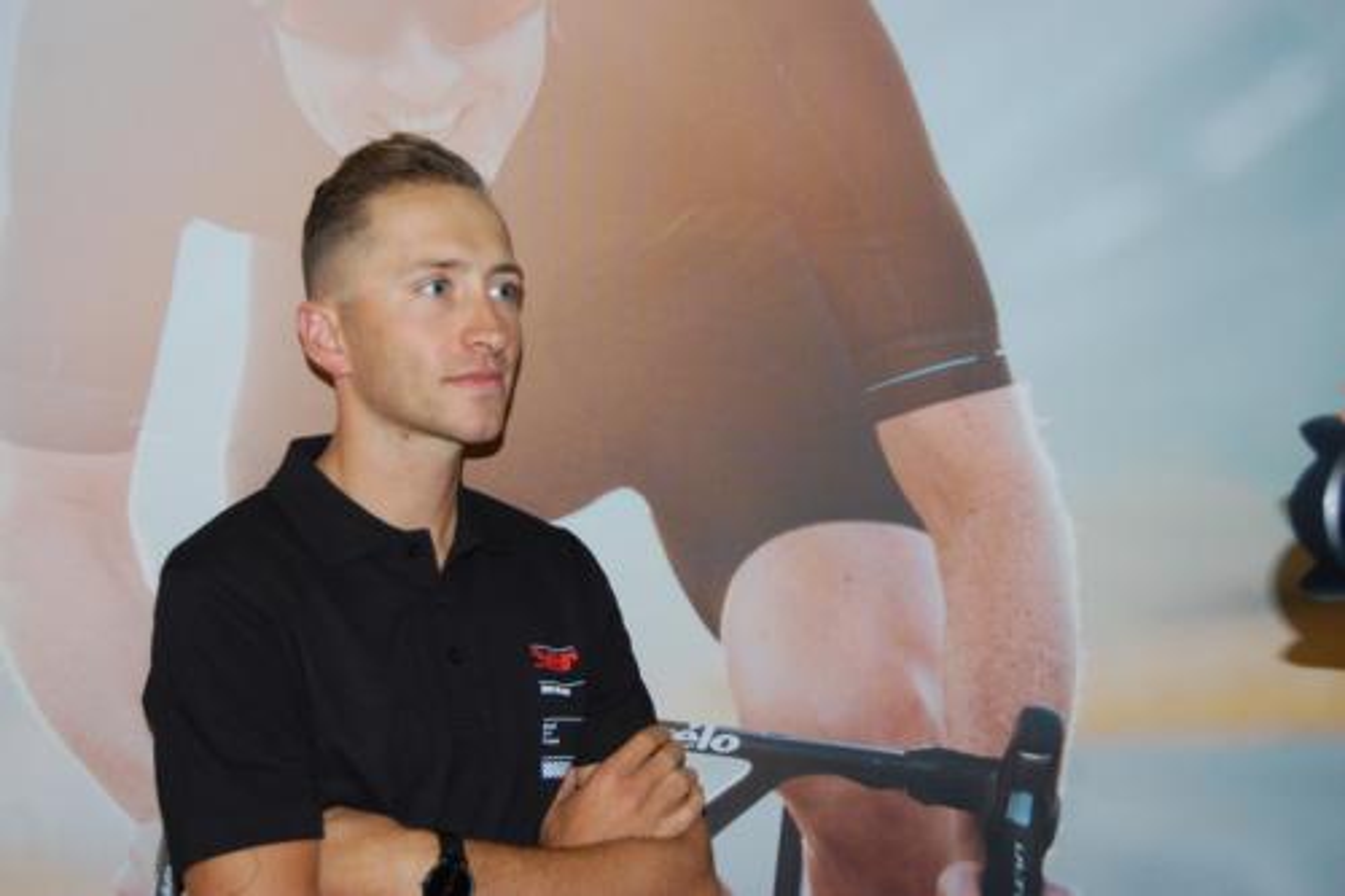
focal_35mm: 57
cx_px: 672
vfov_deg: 23.8
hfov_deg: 35.1
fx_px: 2129
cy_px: 448
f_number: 4.8
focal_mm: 38
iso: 400
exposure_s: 1/60
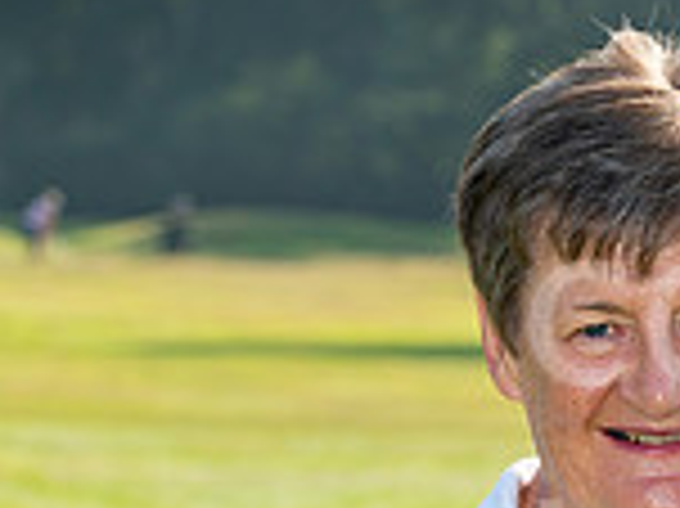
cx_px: 1133
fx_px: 8970
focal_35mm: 457
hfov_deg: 4.3
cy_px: 654
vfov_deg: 3.2
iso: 100
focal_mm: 98
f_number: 9
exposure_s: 1/200
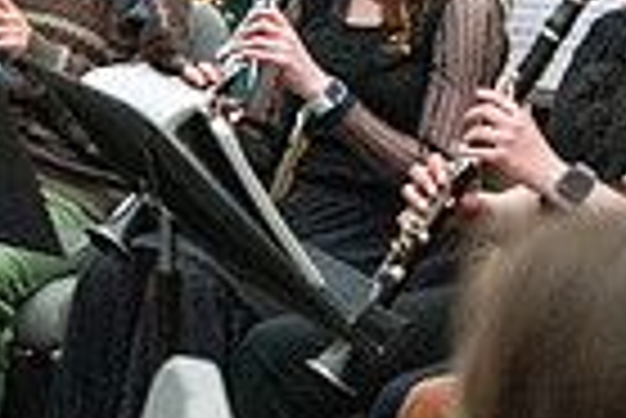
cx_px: -572
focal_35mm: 209
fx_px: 3638
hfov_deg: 9.3
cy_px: -267
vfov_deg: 6.5
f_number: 4
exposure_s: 1/500
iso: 10000
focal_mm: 50
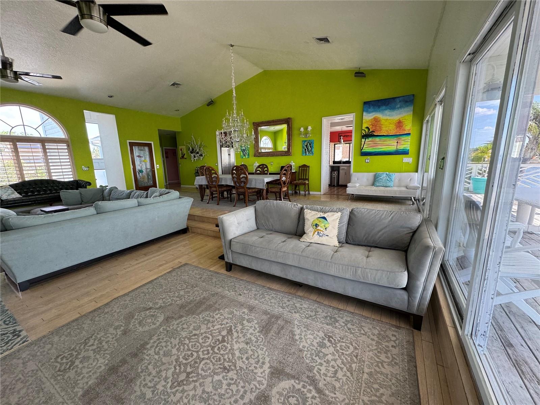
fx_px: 218
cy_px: 202
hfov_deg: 102.1
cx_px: 270
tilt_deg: -10.6
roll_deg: +1.6
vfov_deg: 85.7
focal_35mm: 14
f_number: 2.2
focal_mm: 2.22
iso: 80
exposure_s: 1/99
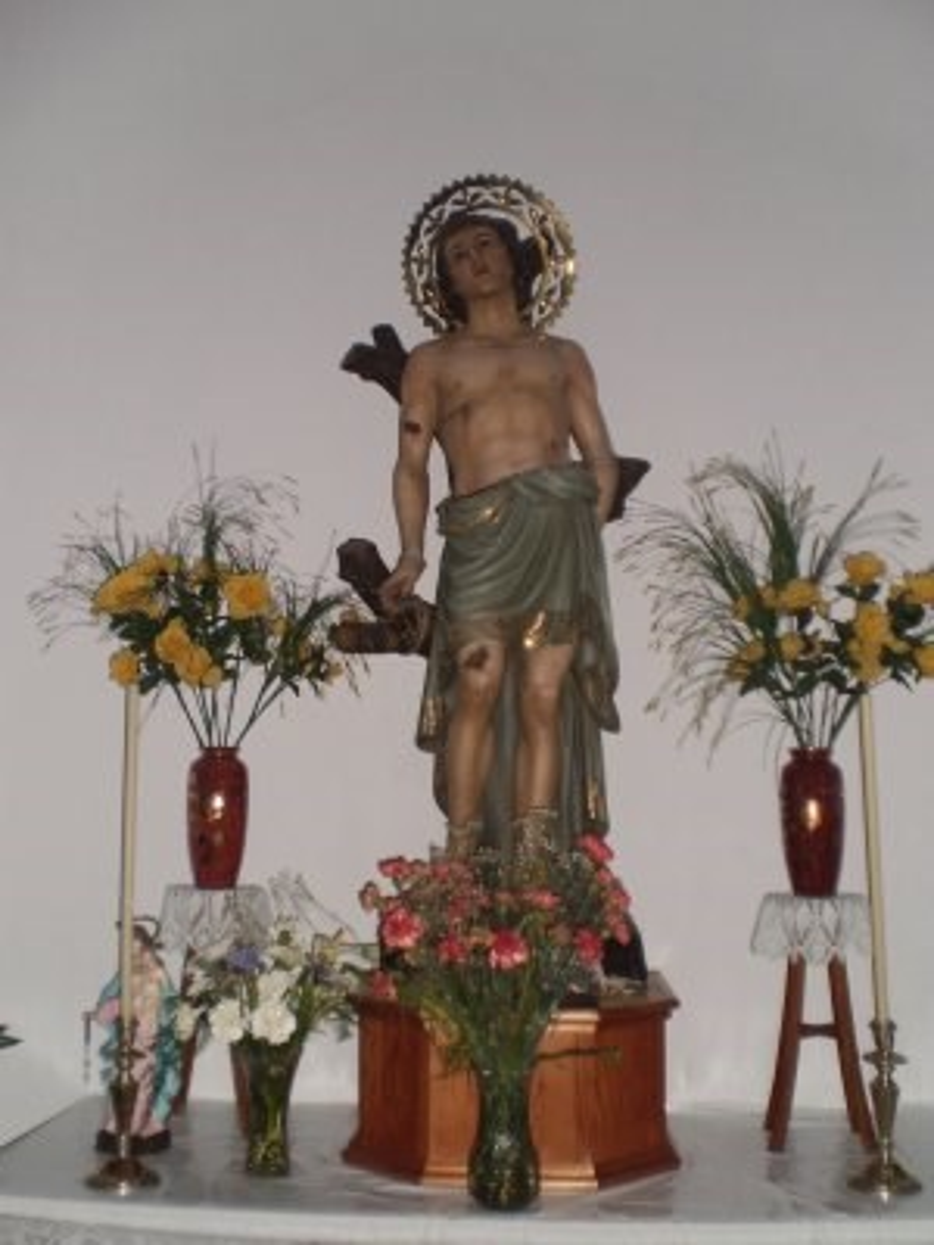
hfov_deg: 39.7
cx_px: 467
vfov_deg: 51.4
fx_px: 1295
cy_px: 622
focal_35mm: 36
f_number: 3.1
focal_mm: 6.3
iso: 125
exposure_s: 1/30
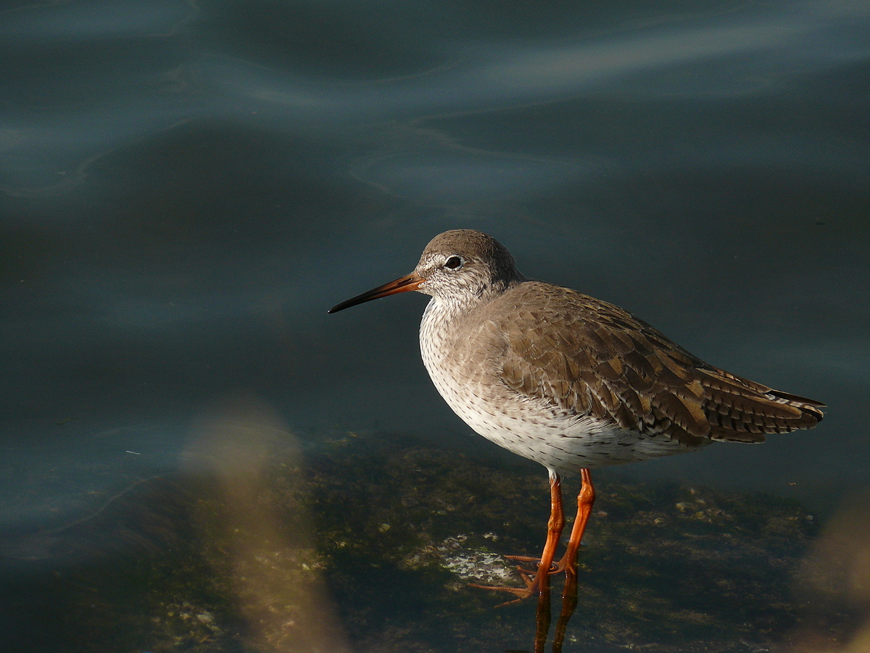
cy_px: 326
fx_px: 10560
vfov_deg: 3.5
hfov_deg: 4.7
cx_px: 435
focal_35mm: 420
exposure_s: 1/1000
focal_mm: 88.8
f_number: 5
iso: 100
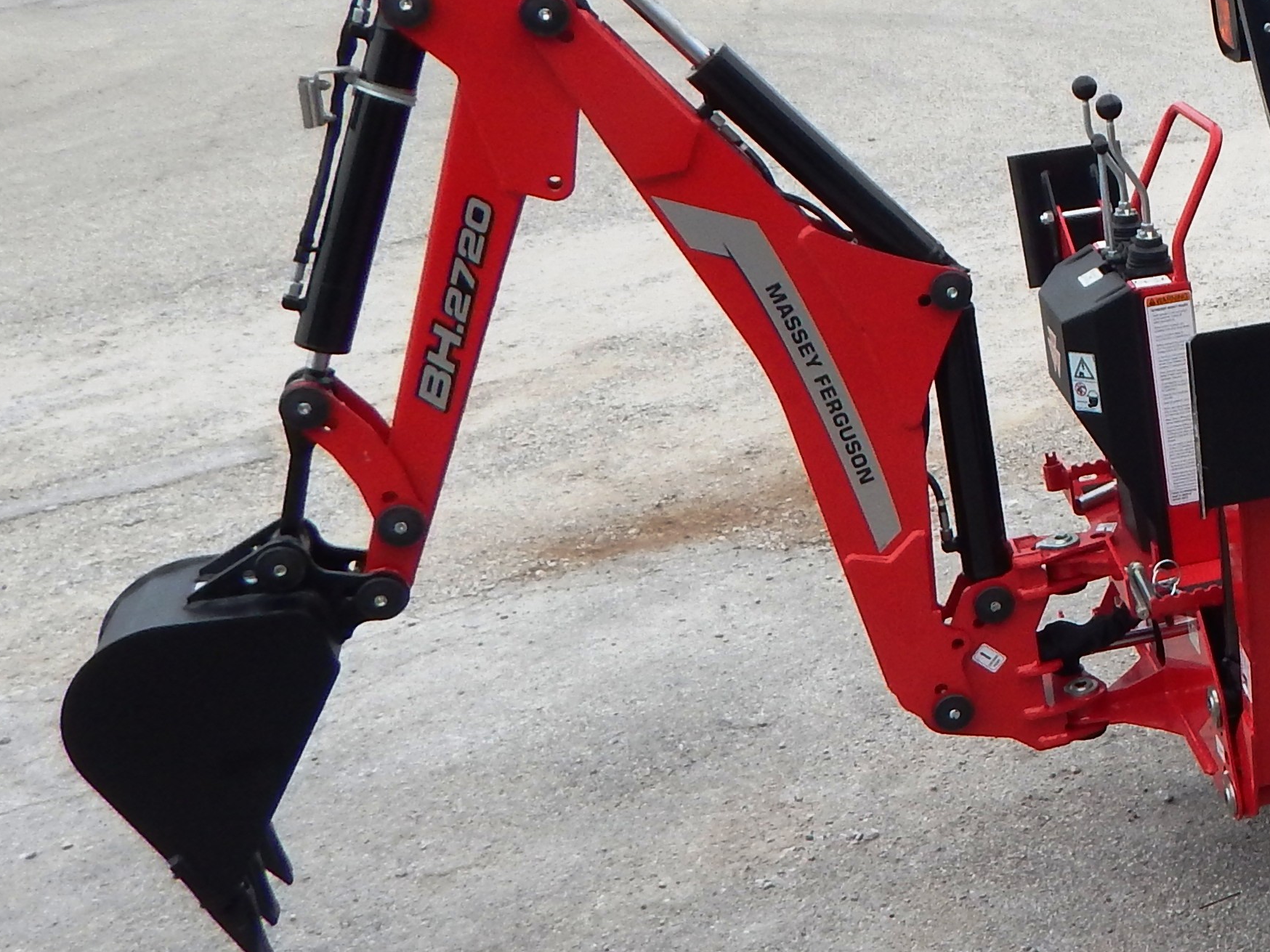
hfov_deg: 28.0
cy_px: 365
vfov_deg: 25.2
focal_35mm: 58
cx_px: 1618
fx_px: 2128
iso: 125
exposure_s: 1/400
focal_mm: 4
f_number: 3
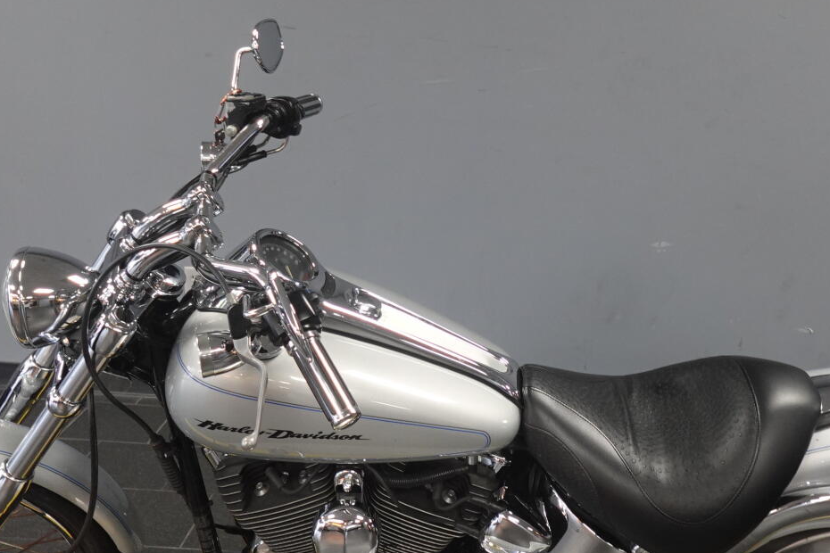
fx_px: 991
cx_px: 469
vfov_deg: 31.1
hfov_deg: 45.3
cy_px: 211
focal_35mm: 43
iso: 400
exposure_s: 1/80
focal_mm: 7.6
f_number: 2
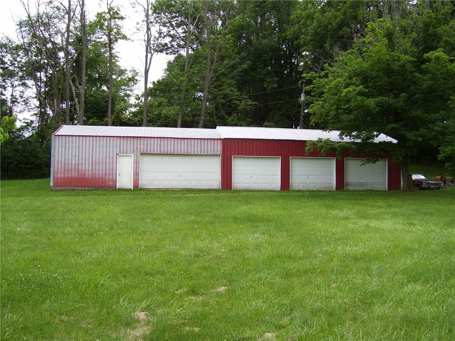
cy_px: 170
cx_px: 228
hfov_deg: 51.4
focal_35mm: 36
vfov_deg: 39.7
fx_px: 473
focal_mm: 6
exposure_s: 1/500
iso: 80
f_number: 2.7
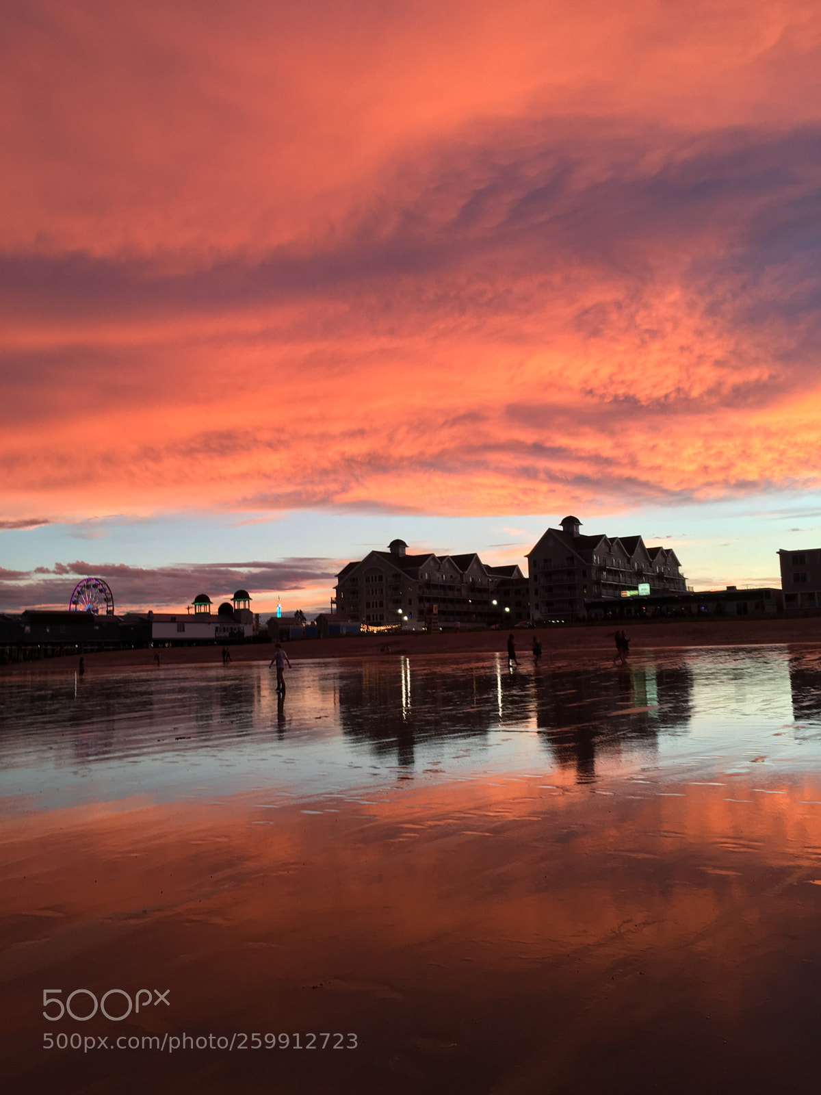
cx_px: 410
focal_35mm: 29
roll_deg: +1.2
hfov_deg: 48.2
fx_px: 917
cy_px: 548
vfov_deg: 61.7
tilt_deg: +10.2
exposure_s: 1/40
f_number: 2.2
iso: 25
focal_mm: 4.15
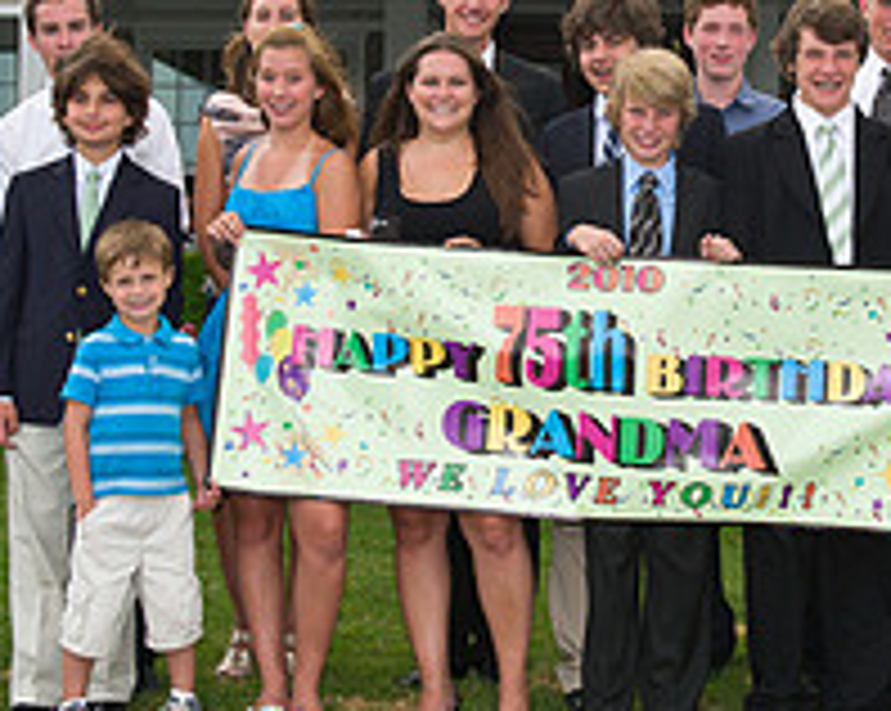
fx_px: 2608
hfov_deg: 19.3
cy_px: 112
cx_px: 634
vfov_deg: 15.4
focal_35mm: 99
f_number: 5.6
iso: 200
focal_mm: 36
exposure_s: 1/250
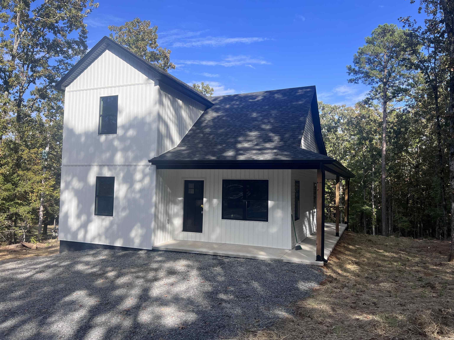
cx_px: 227
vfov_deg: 53.1
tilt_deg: +2.6
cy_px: 170
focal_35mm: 26
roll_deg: -1.0
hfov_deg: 67.3
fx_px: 341
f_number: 1.5
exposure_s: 1/2123
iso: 50
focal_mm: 5.7
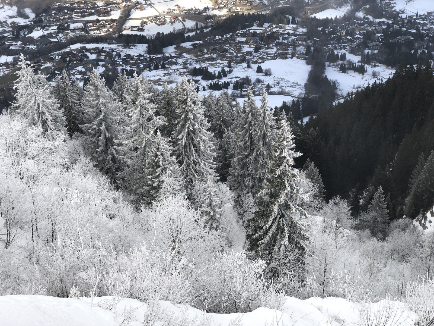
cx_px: 217
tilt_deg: -31.1
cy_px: 163
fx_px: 652
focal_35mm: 52
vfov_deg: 28.0
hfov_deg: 36.8
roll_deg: +3.9
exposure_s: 1/540
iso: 16
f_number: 2.4
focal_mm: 6
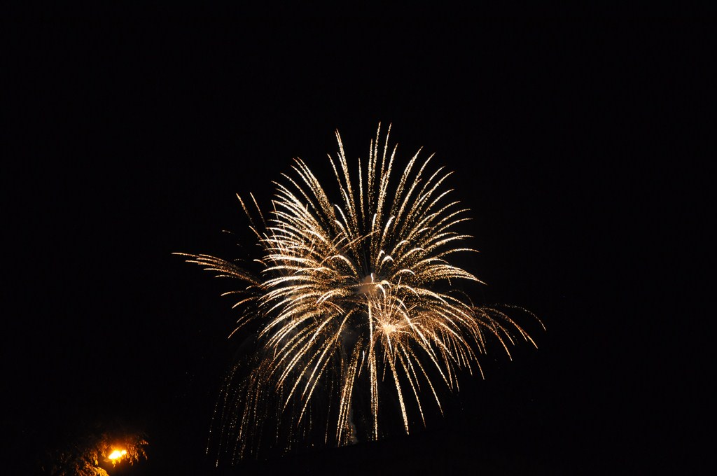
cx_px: 358
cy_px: 238
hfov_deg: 29.9
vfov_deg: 20.1
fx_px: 1343
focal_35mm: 68
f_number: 4.8
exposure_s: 1/30
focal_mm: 45
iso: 1250
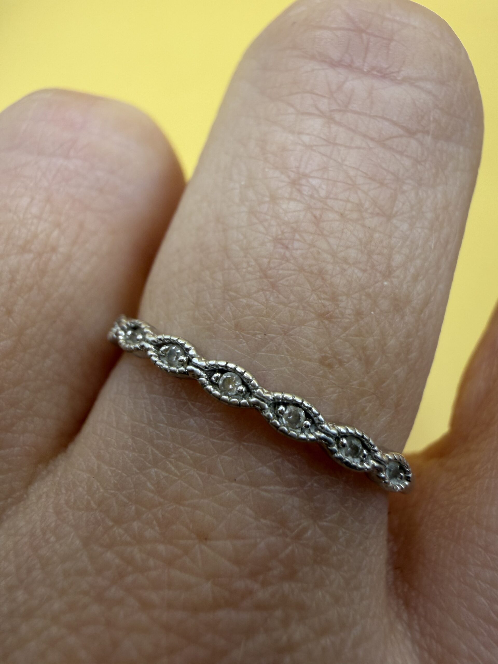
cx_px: 249
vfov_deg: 71.6
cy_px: 332
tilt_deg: -63.4
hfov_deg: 56.8
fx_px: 460
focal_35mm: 24
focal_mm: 2.22
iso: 40
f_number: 2.2
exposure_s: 1/121
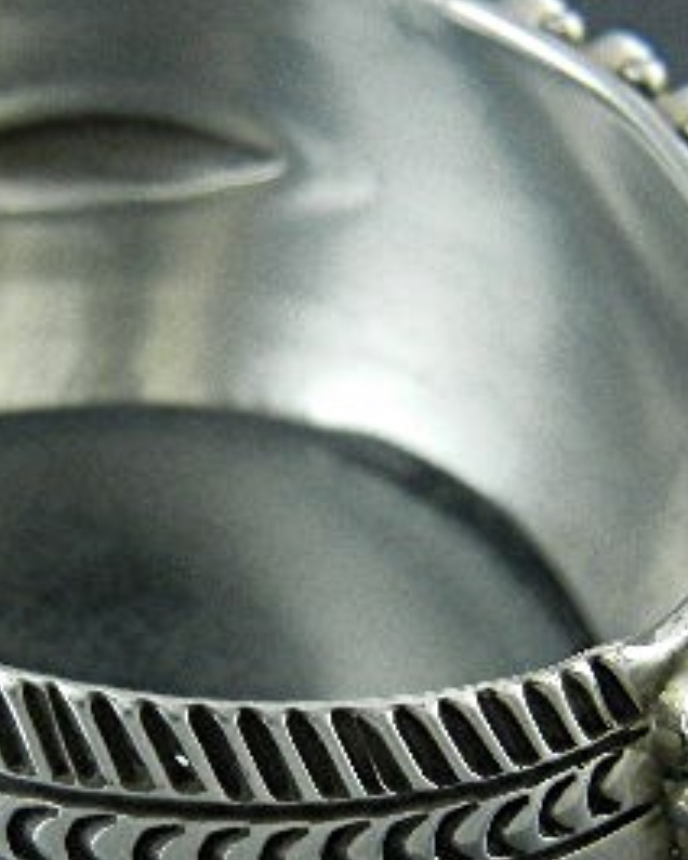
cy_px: 659
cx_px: 227
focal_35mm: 106
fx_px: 2698
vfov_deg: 18.0
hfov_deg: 14.5
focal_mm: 8.1
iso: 400
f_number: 3.8
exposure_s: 1/23.6
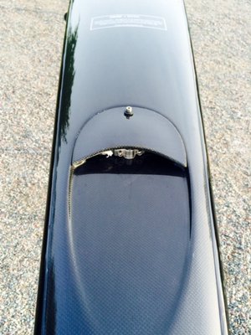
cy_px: 168
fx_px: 290
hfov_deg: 46.8
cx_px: 126
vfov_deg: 60.0
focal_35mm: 30
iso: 32
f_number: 2.2
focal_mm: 4.12
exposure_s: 1/173
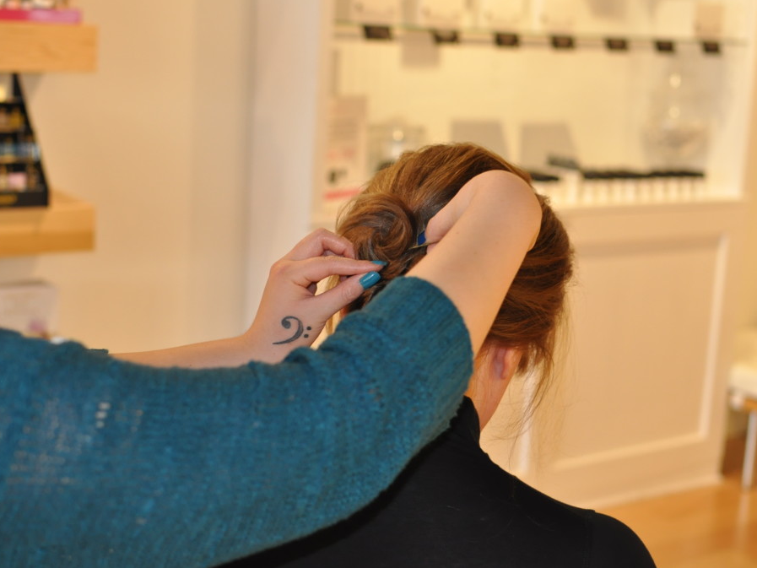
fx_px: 1259
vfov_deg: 25.4
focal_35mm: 58
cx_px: 365
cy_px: 284
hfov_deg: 33.5
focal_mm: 35
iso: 800
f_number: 2.8
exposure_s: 1/60
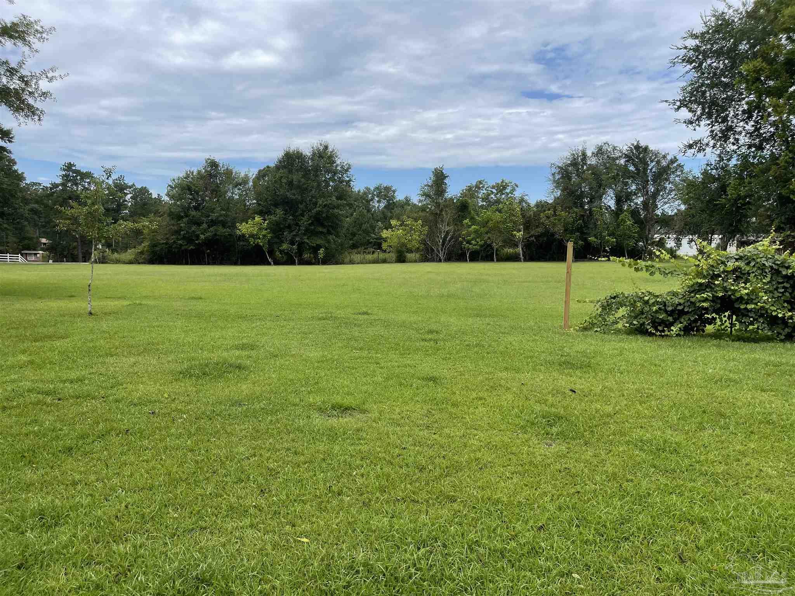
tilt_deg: -7.6
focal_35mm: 26
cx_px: 398
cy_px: 298
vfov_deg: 53.1
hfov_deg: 67.3
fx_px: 597
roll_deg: -0.6
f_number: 1.6
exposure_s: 1/3257
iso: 32
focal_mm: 5.1
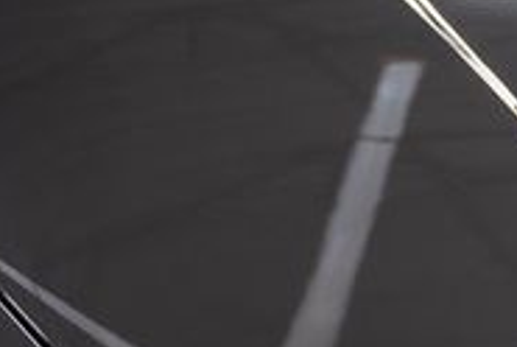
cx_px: 869
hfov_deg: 13.0
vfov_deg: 9.2
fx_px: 2086
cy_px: 569
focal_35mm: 145
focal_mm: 42
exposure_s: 1/60
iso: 800
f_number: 4
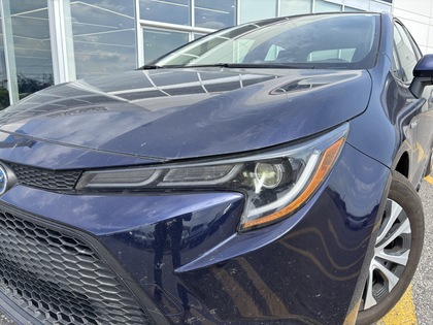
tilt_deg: -12.2
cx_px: 216
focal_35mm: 26
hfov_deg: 67.3
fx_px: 325
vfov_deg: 53.1
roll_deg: -0.3
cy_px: 162
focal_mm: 5.96
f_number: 1.6
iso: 50
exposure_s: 1/1328
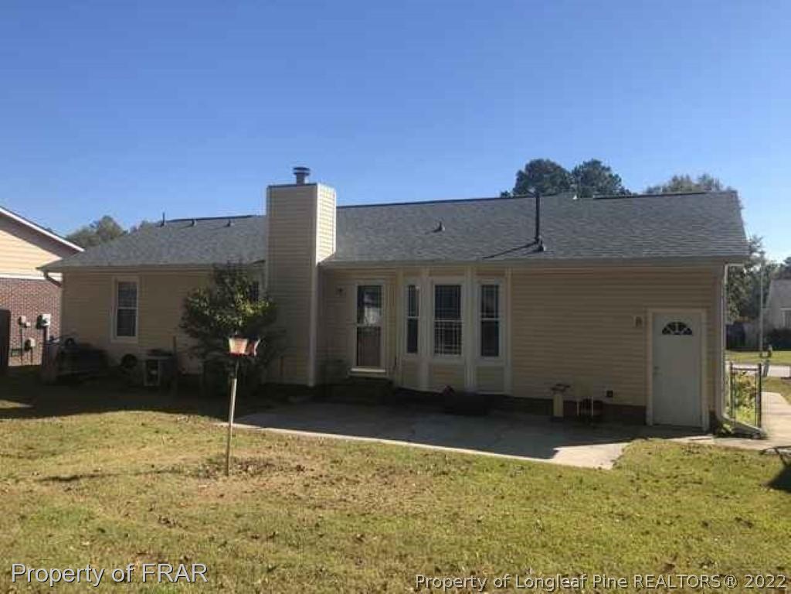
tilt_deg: +0.1
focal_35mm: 28
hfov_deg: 63.4
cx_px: 396
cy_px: 297
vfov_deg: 49.7
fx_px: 640
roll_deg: -1.2
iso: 20
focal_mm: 3.99
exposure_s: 1/1412
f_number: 1.8
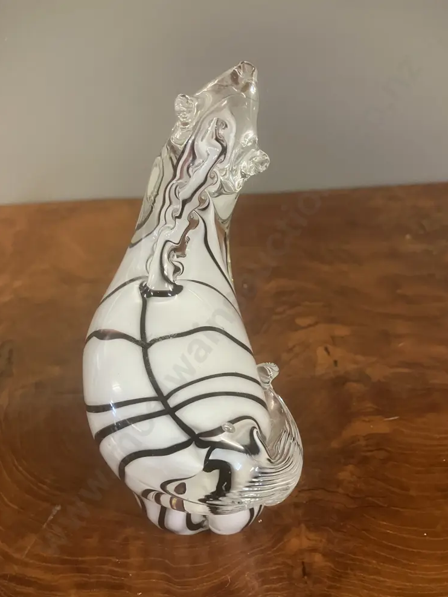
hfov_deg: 48.2
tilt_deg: -33.2
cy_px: 308
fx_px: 500
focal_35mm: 29
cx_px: 229
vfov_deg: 61.6
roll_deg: +4.6
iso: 250
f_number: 1.8
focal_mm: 3.99
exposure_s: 1/33
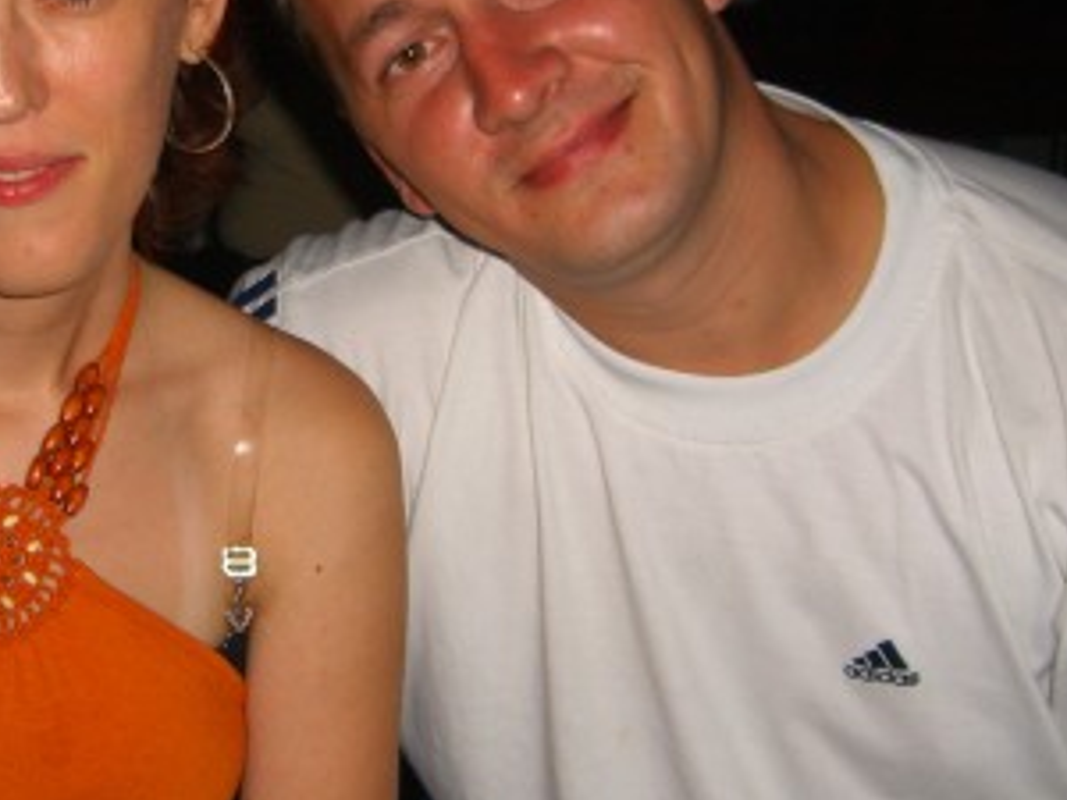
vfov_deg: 19.4
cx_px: 313
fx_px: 2343
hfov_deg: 25.5
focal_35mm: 76
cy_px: 331
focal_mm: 7.9
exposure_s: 1/60
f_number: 2.8
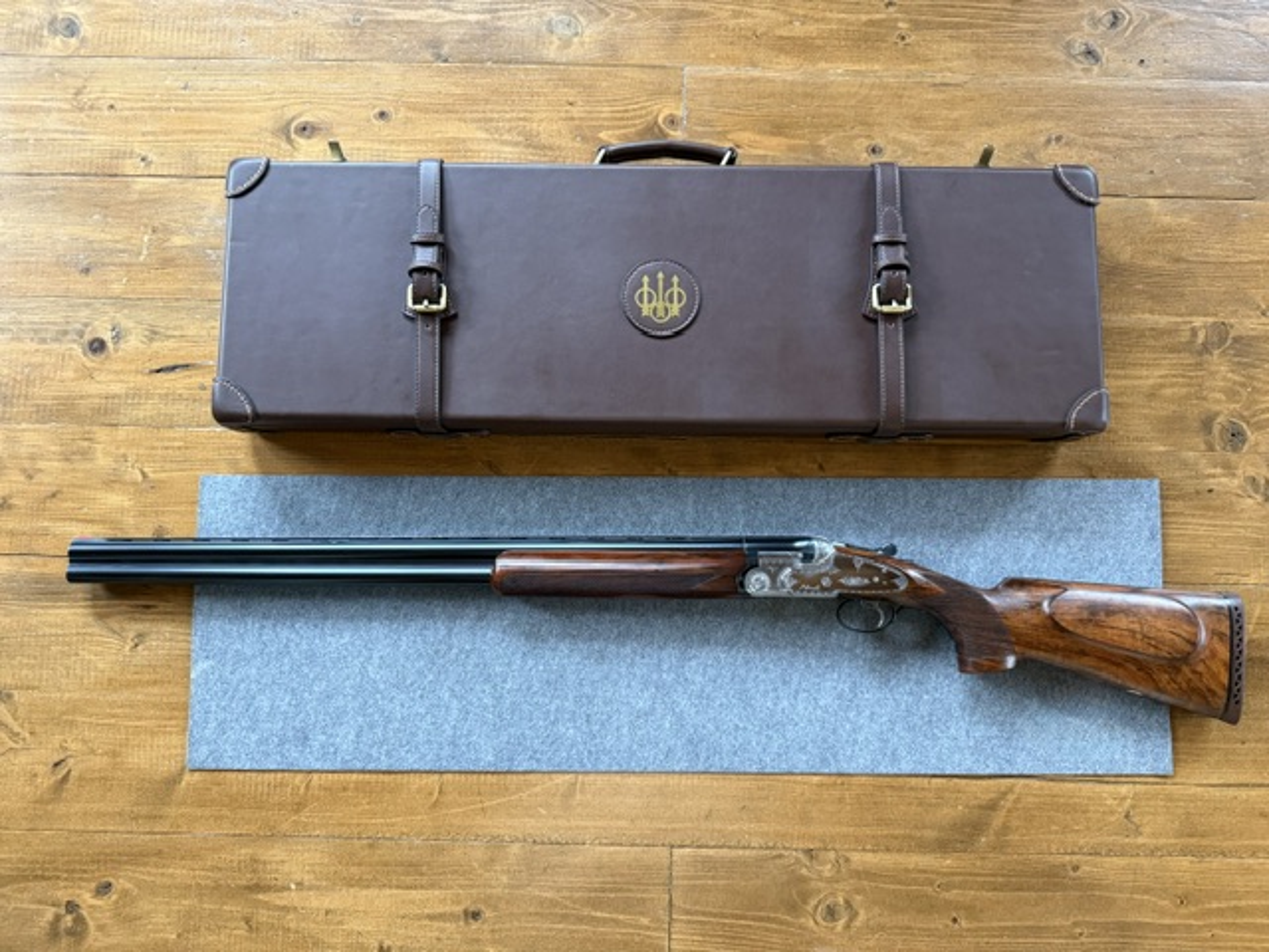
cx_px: 634
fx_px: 880
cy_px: 476
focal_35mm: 24
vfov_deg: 56.8
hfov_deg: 71.6
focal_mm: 6.76
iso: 640
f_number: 1.78
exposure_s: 1/60
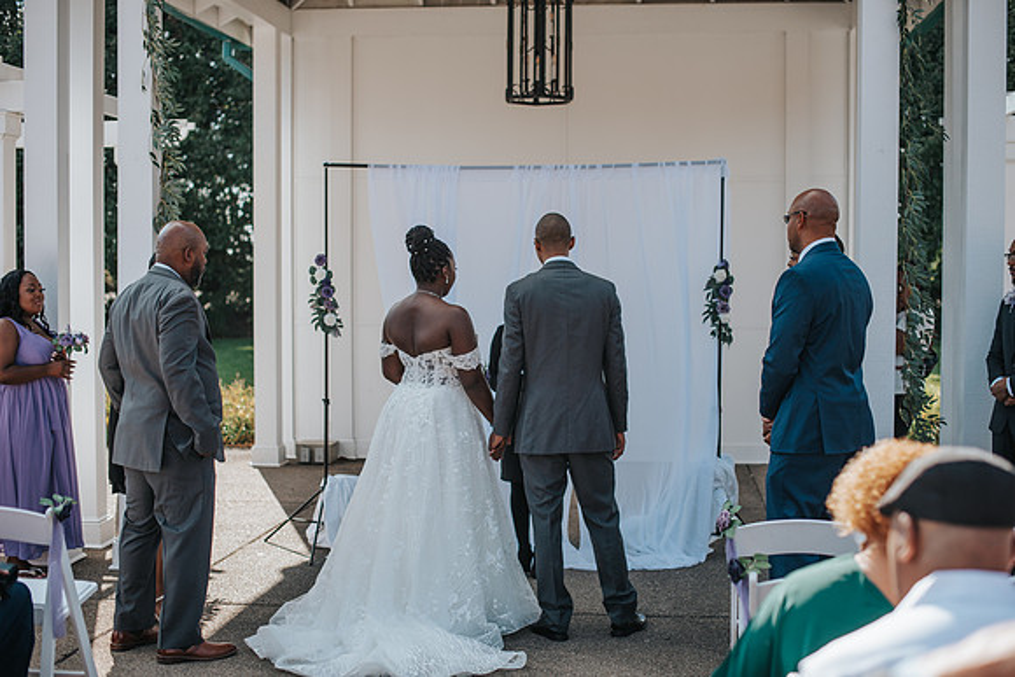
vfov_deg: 27.0
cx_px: 508
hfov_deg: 39.6
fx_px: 1410
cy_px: 338
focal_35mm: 50
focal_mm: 50
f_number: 2.5
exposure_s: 1/3200
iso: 200
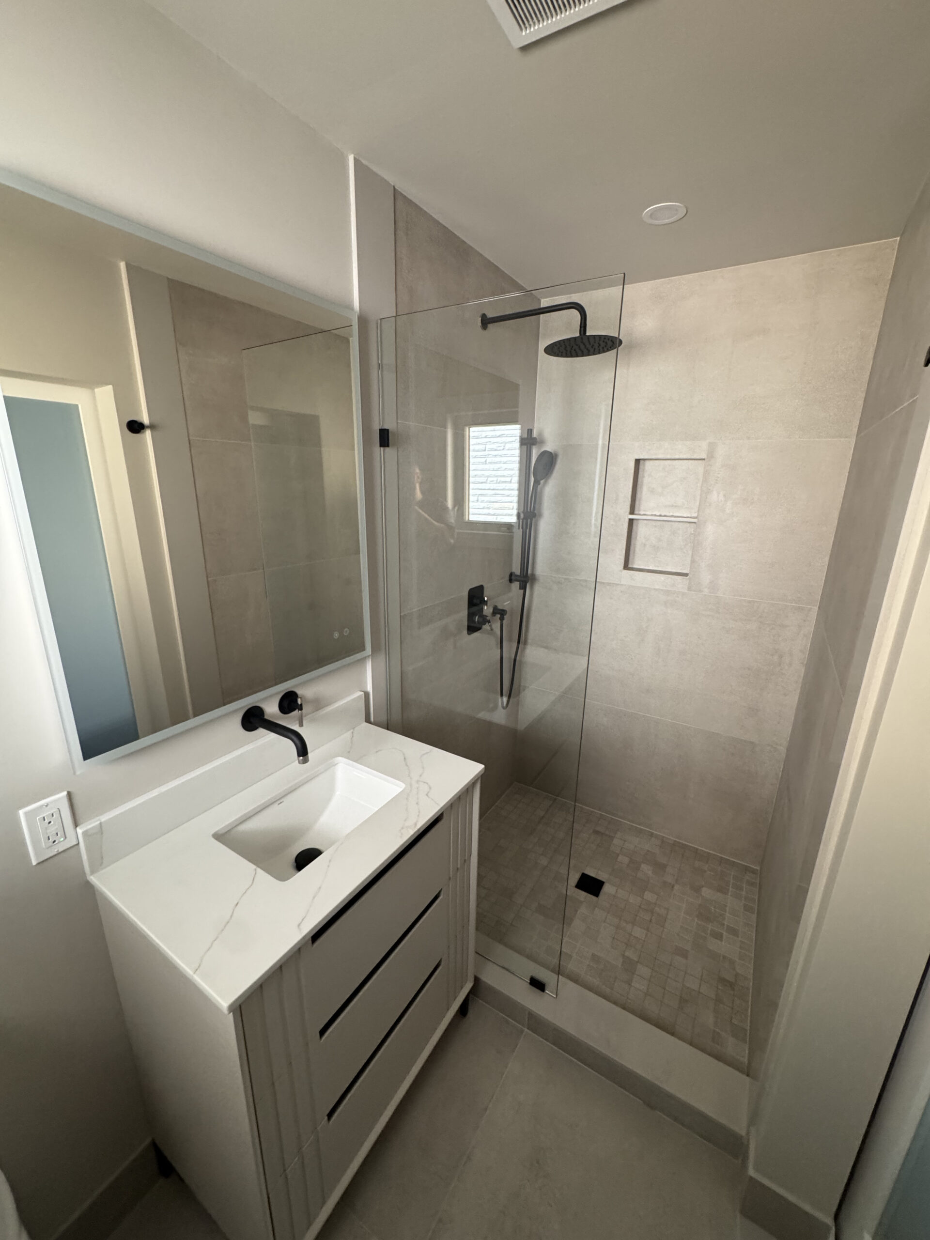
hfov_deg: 85.7
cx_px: 465
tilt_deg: -15.5
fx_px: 502
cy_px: 620
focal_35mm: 14
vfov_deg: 102.1
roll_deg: -1.3
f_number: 2.2
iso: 320
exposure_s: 1/72
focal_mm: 2.22
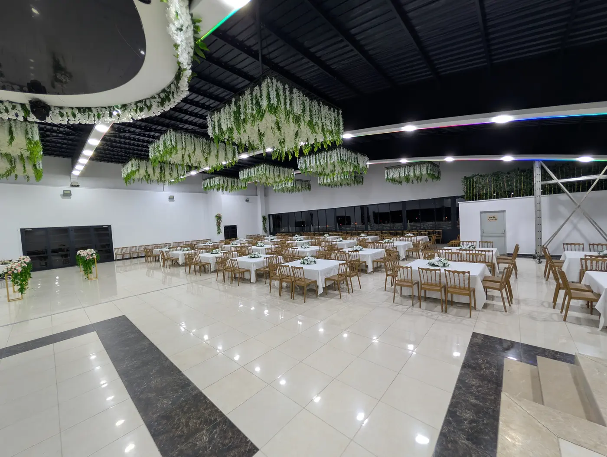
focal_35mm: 12
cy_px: 228
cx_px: 304
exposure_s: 1/26.2
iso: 53
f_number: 1.7
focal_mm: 2.02
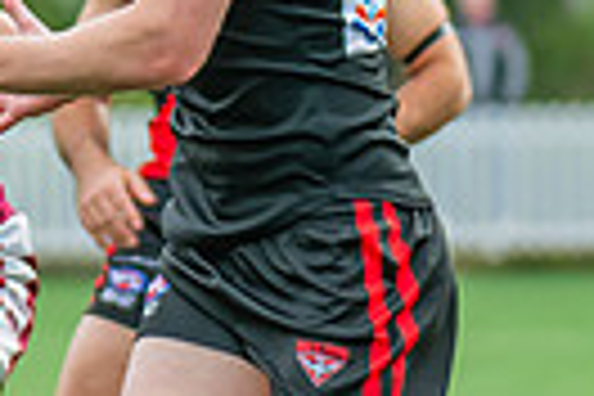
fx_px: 17885
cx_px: -926
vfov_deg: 1.3
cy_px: 133
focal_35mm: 1084
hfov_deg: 1.9
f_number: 4.5
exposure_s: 1/1250
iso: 800
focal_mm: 170
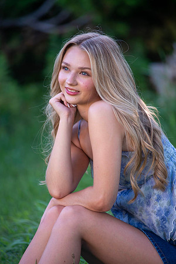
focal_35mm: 200
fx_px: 1467
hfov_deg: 6.9
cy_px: 132
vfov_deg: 10.3
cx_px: 88
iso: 160
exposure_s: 1/200
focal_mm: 200
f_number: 4
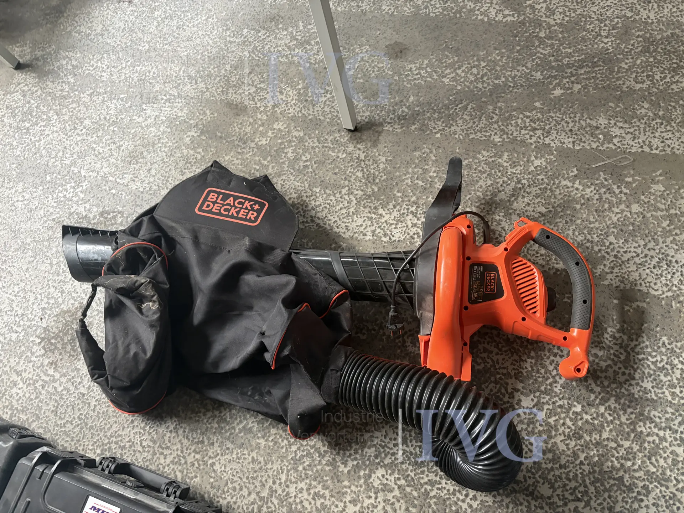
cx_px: 342
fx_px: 514
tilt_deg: -66.2
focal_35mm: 26
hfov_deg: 67.3
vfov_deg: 53.1
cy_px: 256
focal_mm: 5.96
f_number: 1.6
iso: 400
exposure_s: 1/33
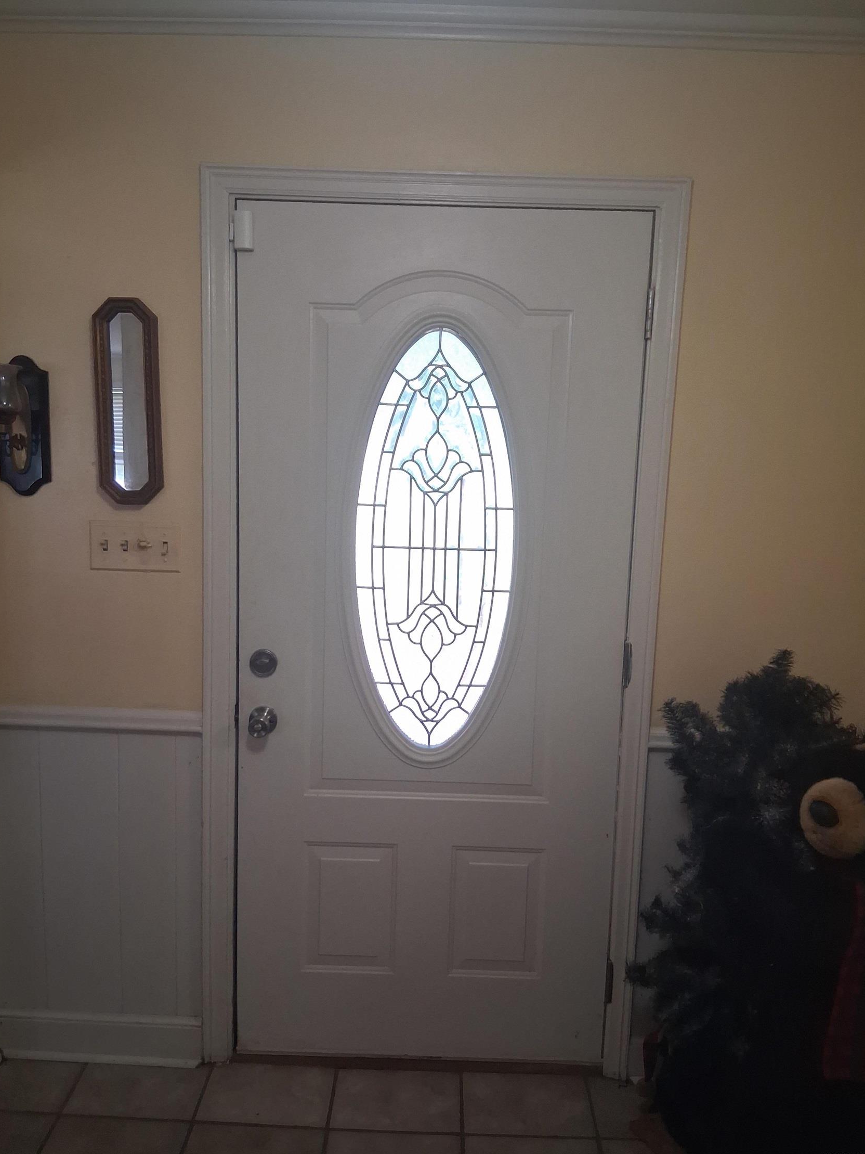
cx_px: 426
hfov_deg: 51.3
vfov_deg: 65.3
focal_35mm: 27
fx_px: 900
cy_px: 565
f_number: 1.8
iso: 500
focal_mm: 3.98
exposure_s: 1/120
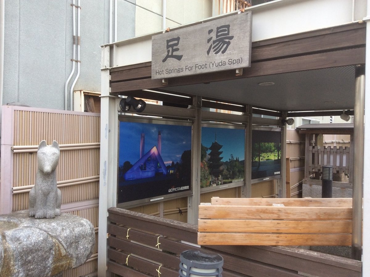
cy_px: 138
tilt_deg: -0.8
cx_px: 185
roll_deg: -2.1
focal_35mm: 32
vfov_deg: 44.0
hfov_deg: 56.9
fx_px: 341
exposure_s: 1/120
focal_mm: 3.3
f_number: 2.4
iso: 50
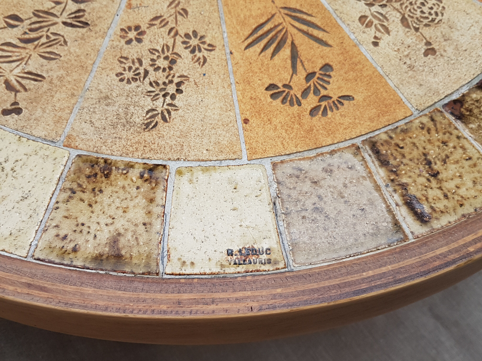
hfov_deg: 67.3
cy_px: 180
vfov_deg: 53.1
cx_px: 241
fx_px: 362
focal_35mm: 26
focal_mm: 4.2
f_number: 1.7
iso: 40
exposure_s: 1/822
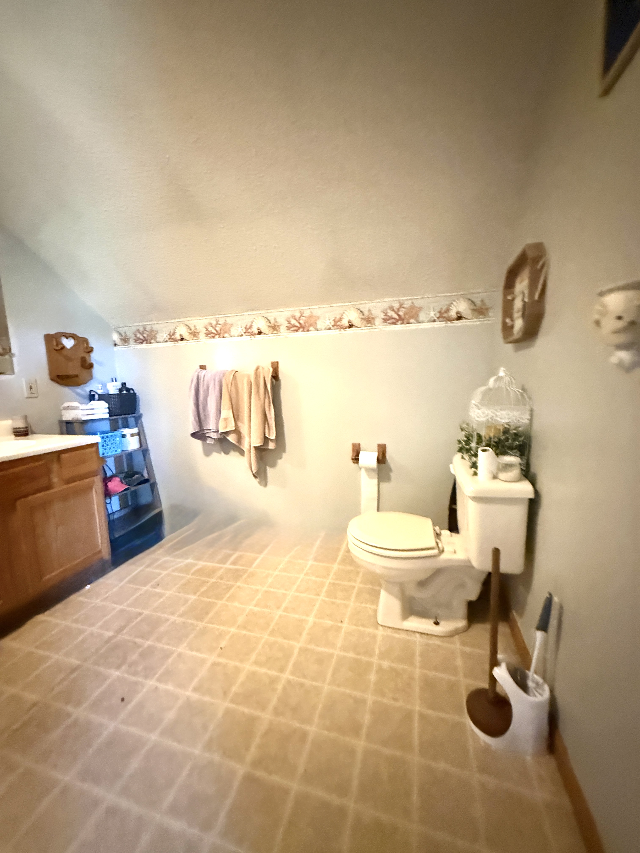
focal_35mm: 14
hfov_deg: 85.7
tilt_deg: -3.2
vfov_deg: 102.1
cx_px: 320
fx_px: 345
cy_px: 426
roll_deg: +3.1
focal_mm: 2.22
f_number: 2.2
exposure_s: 1/40
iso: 1600
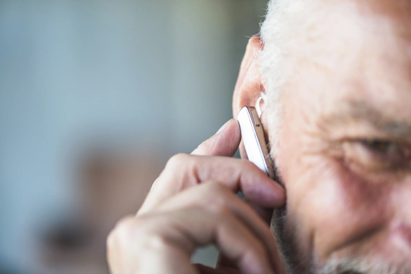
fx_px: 1199
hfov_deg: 19.4
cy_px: 137
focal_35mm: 105
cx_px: 206
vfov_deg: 13.1
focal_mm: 105
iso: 250
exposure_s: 1/160
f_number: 3
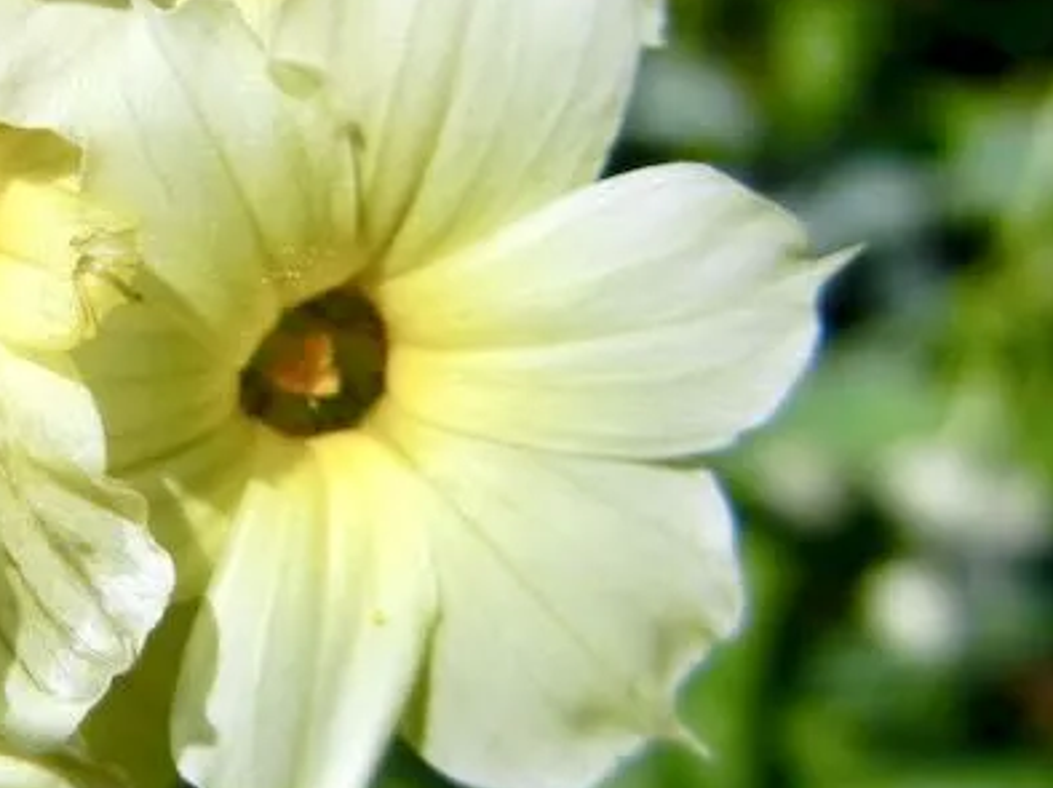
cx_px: -123
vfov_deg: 18.8
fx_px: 2371
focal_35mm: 78
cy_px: 243
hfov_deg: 23.4
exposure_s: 1/1062
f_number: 7
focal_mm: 5.4
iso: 160
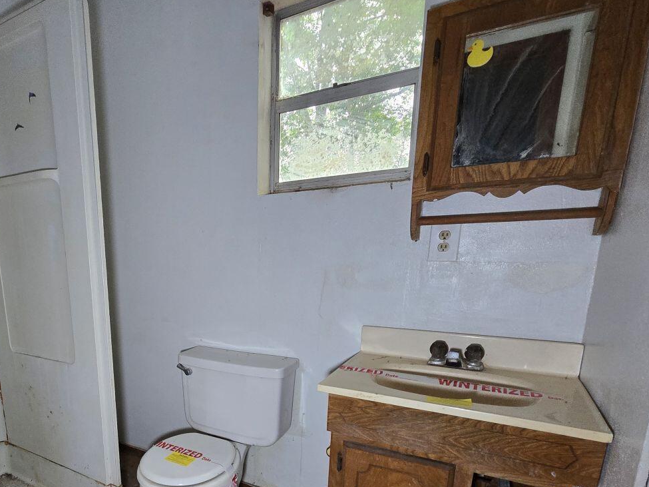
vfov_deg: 63.2
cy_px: 347
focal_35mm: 20
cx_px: 213
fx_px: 375
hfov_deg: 78.9
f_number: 2.2
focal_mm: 2.2
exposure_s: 1/55.6
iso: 400
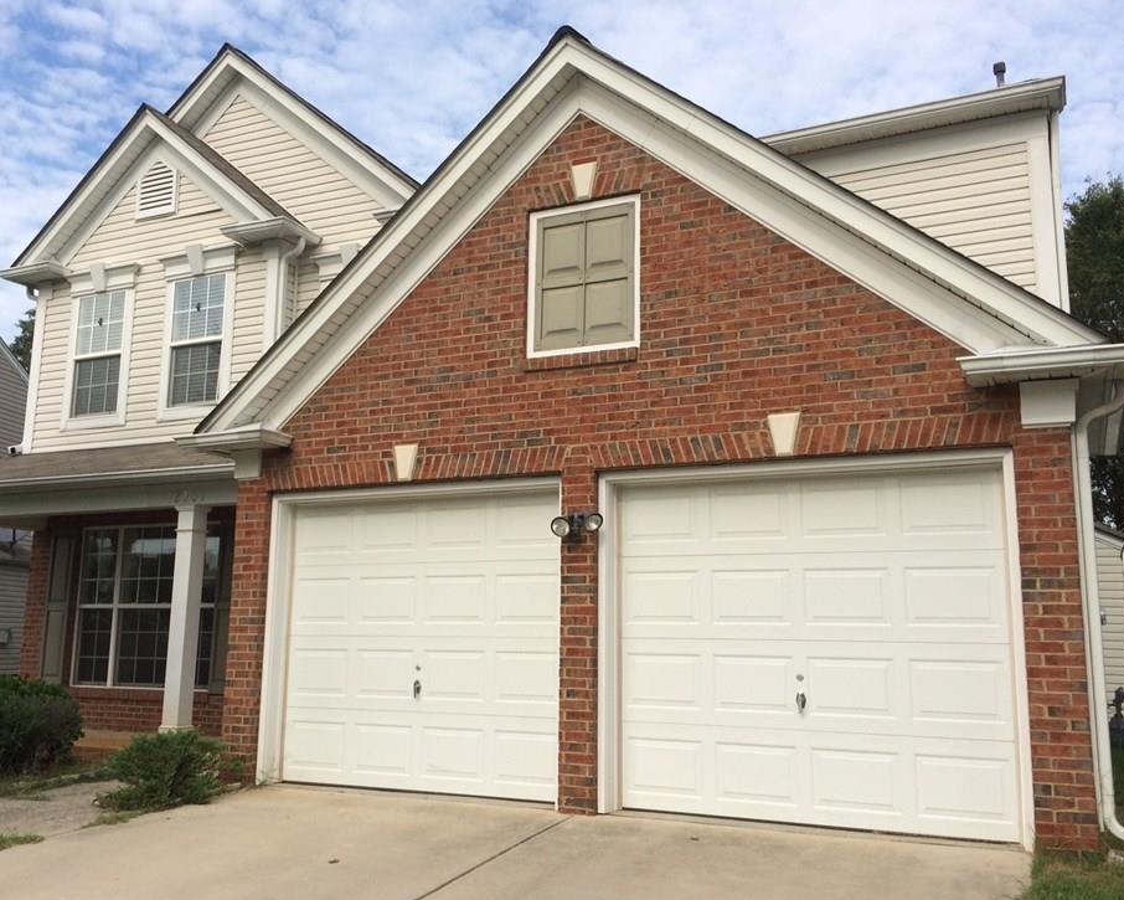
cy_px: 447
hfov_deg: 55.6
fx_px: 1065
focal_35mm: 32
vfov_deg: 45.8
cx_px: 516
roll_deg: -0.1
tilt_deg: +10.6
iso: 32
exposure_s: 1/1786
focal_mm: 4.15
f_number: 2.2
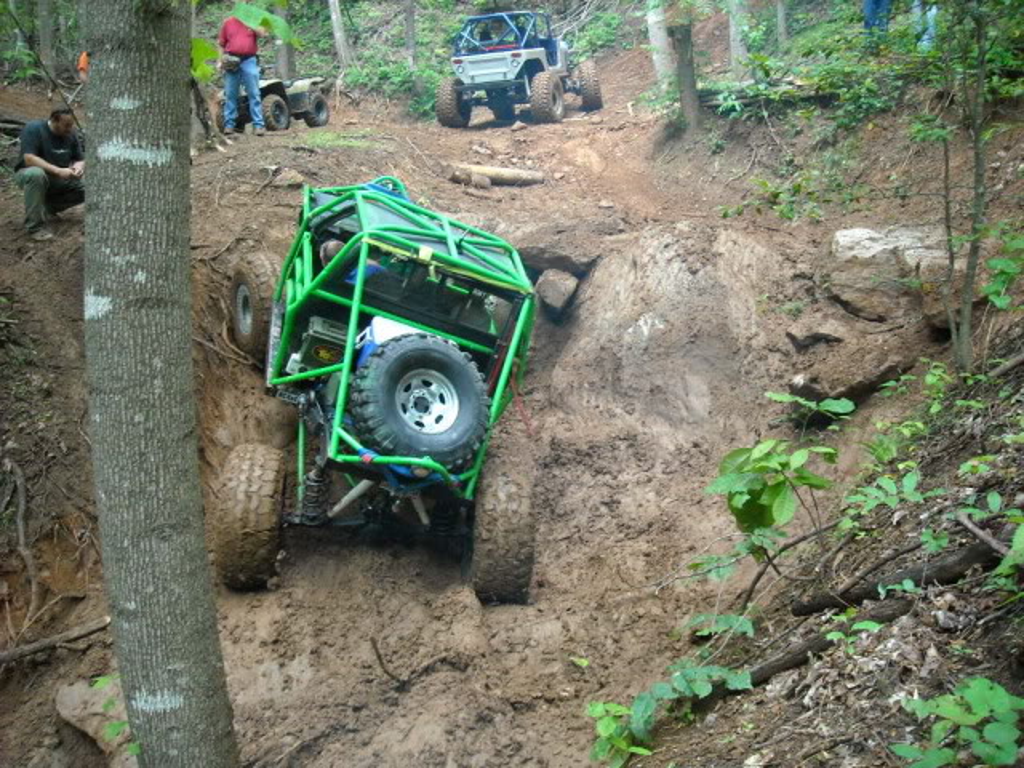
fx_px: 1035
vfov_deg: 40.7
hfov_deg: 52.6
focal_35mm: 35
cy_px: 384
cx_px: 512
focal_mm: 5.7
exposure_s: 1/184
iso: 237
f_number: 2.8
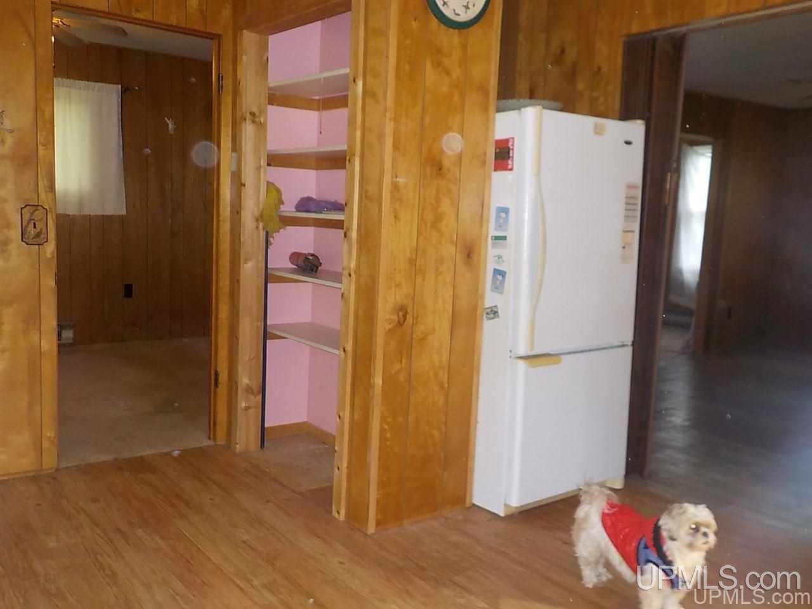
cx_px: 406
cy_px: 304
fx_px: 704
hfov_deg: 60.0
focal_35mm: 30
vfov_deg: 46.8
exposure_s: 1/30
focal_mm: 4.1
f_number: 3.3
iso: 220
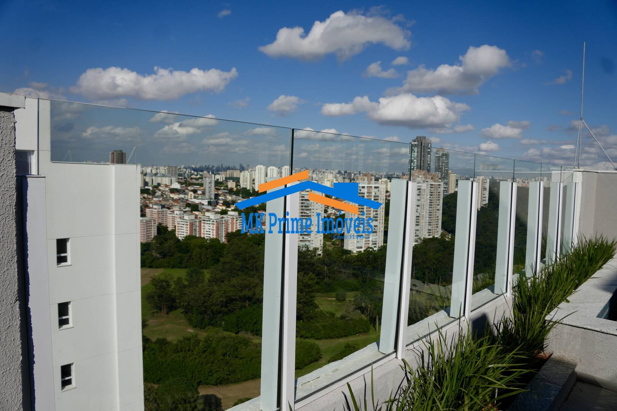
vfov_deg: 53.1
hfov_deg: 73.7
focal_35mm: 24
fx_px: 411
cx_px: 308
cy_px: 206
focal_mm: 16
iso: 100
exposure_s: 1/2500
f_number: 5
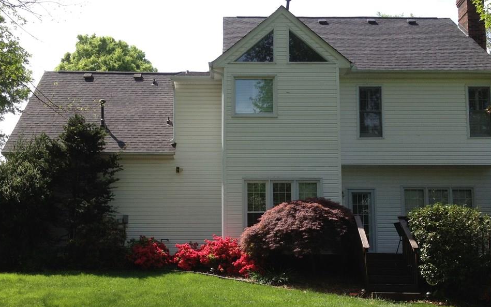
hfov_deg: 49.3
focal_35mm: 40
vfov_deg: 32.0
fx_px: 535
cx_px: 242
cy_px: 163
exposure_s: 1/778
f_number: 2.4
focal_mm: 4.28
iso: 64
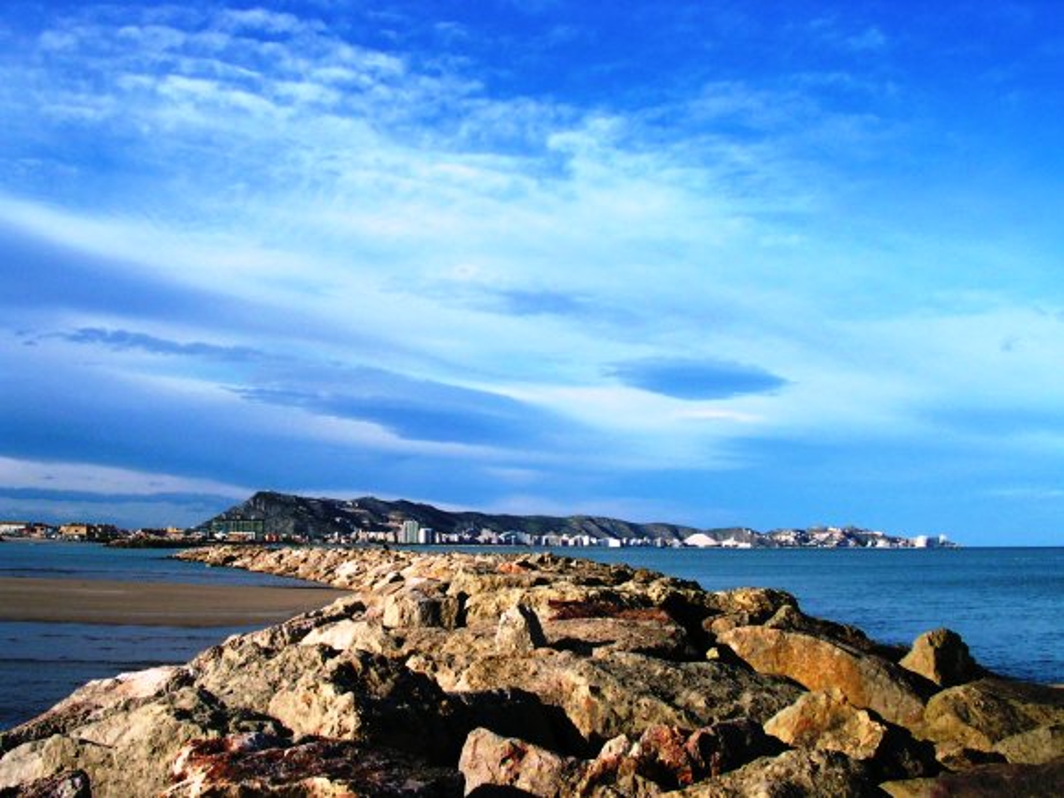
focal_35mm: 37
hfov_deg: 50.1
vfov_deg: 38.7
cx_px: 532
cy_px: 399
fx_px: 1137
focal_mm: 5.6
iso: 100
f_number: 4.5
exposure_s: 1/432
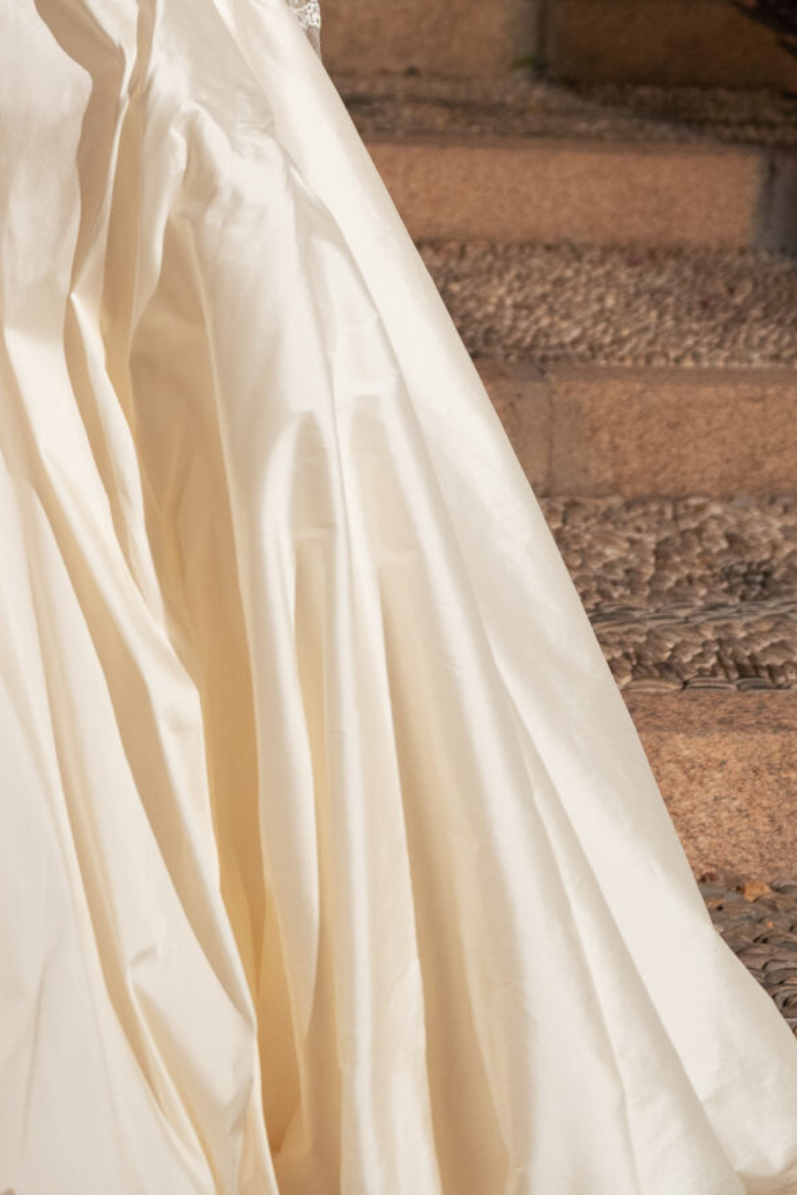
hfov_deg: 12.3
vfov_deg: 17.7
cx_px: 44
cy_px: -238
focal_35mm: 110
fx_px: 3650
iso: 640
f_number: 2.8
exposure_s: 1/200
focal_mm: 38
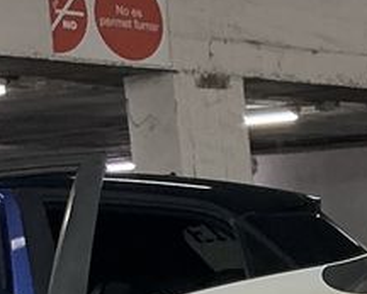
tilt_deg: -14.0
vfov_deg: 9.2
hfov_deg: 11.2
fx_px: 1652
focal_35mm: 152
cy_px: 687
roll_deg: +2.1
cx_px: 785
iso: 50
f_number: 1.8
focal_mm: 3
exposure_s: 1/50
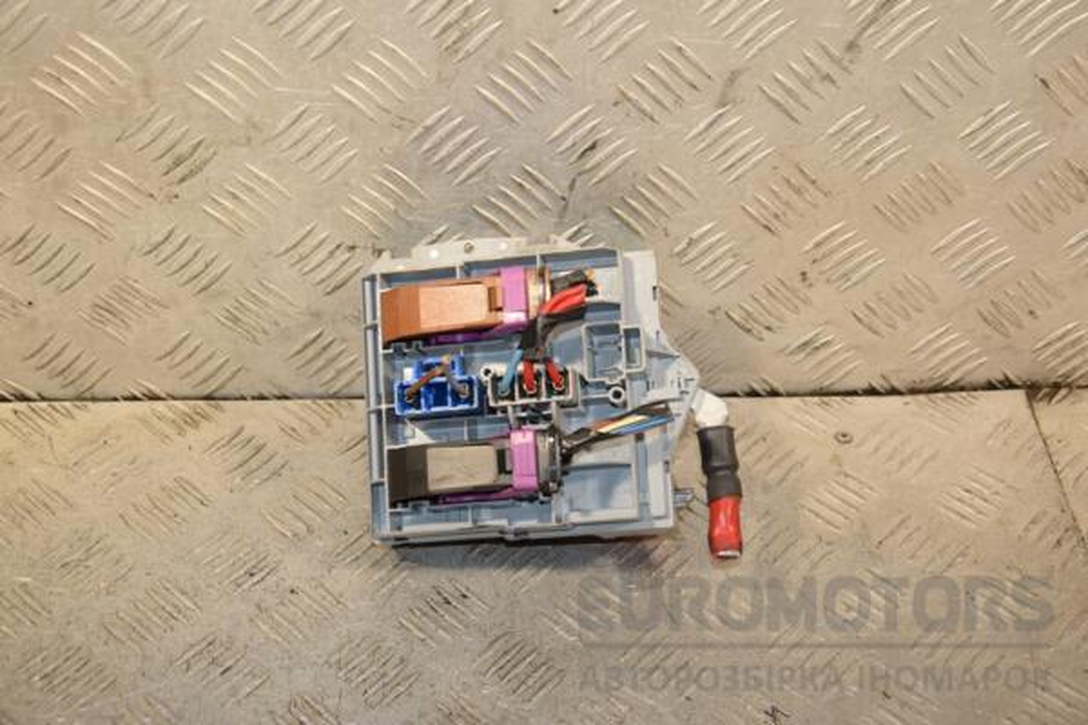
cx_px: 544
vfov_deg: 23.8
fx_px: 1723
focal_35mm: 57
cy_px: 362
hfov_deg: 35.1
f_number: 5.6
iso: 800
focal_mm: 38
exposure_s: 1/200
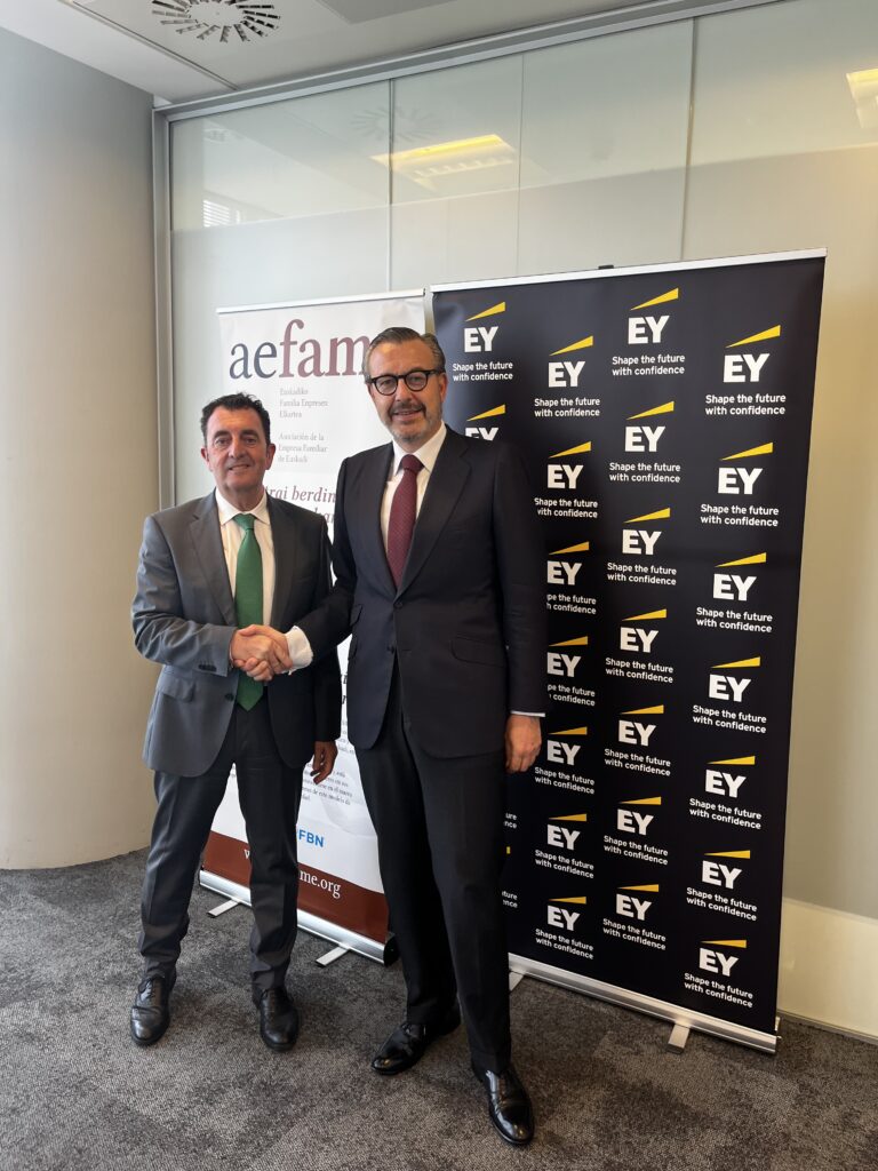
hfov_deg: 53.1
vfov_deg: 67.3
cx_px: 439
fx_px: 879
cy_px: 586
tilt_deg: -9.9
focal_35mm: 26
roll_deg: -1.3
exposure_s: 1/100
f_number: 1.6
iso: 80
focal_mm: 5.1
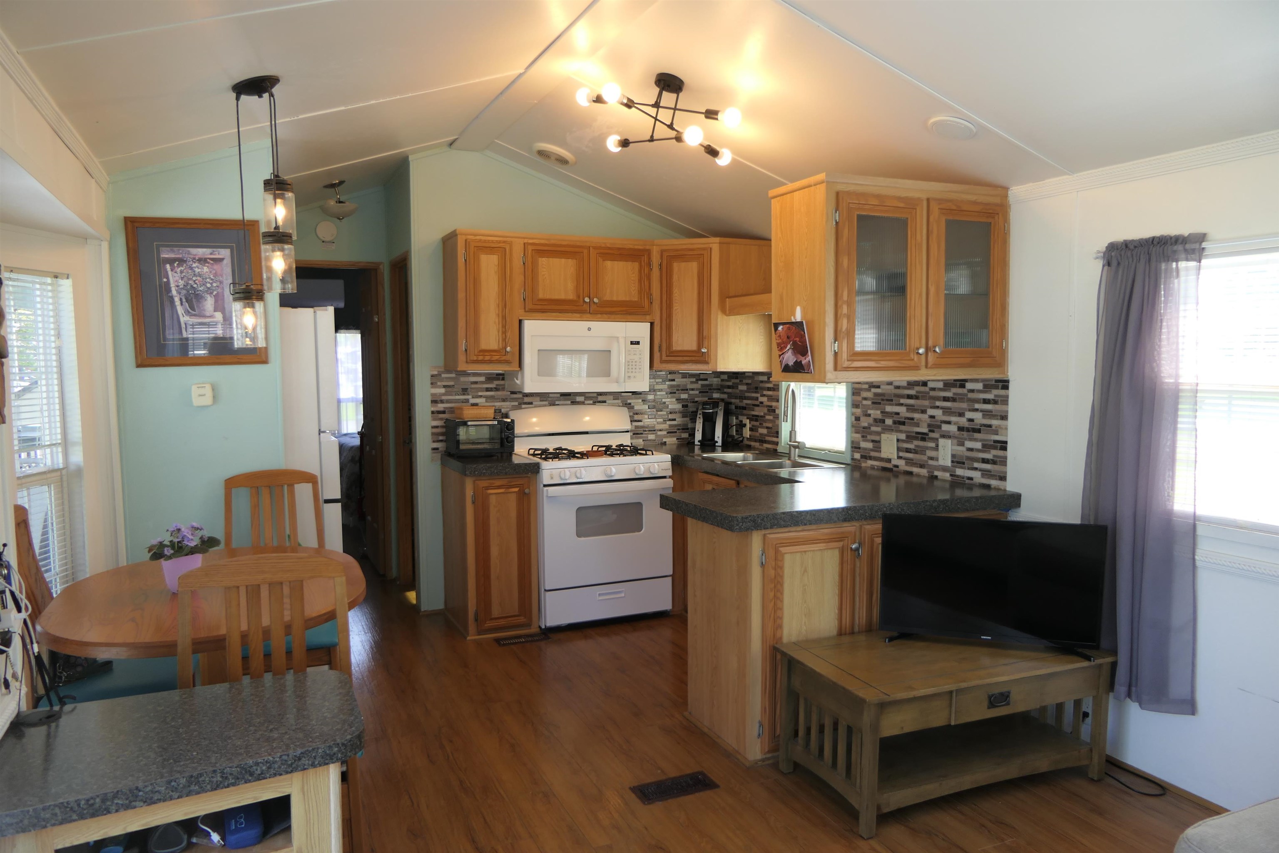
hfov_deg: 73.7
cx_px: 640
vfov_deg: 53.1
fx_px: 853
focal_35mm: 24
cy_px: 426
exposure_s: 1/80
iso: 125
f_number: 2.8
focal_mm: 8.8
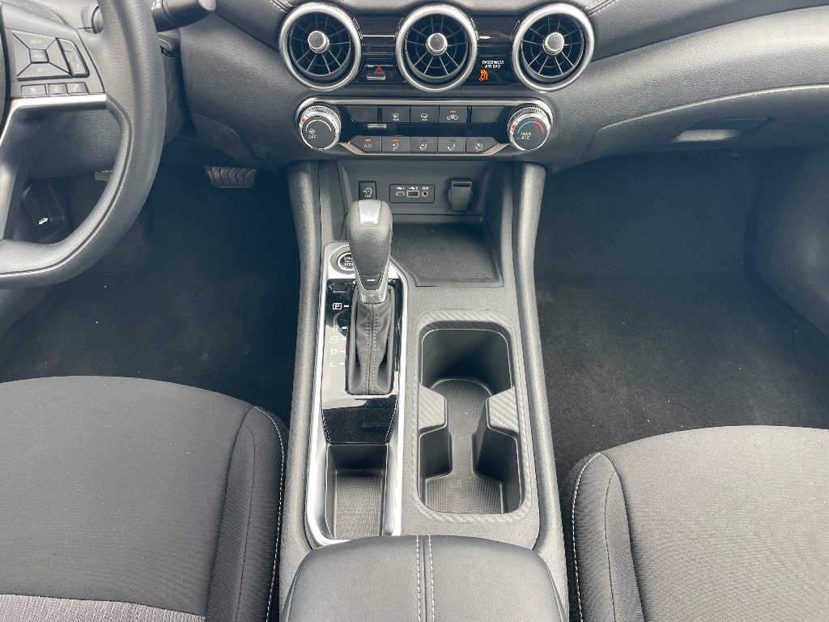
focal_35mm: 26
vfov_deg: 53.1
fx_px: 623
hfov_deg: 67.3
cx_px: 414
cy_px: 311
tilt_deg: -45.9
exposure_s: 1/121
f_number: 1.6
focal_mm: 4.2
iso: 50
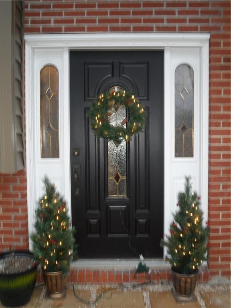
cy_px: 154
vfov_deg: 51.4
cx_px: 116
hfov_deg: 39.7
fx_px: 320
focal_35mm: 36
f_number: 3
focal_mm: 6.5
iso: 240
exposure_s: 1/45
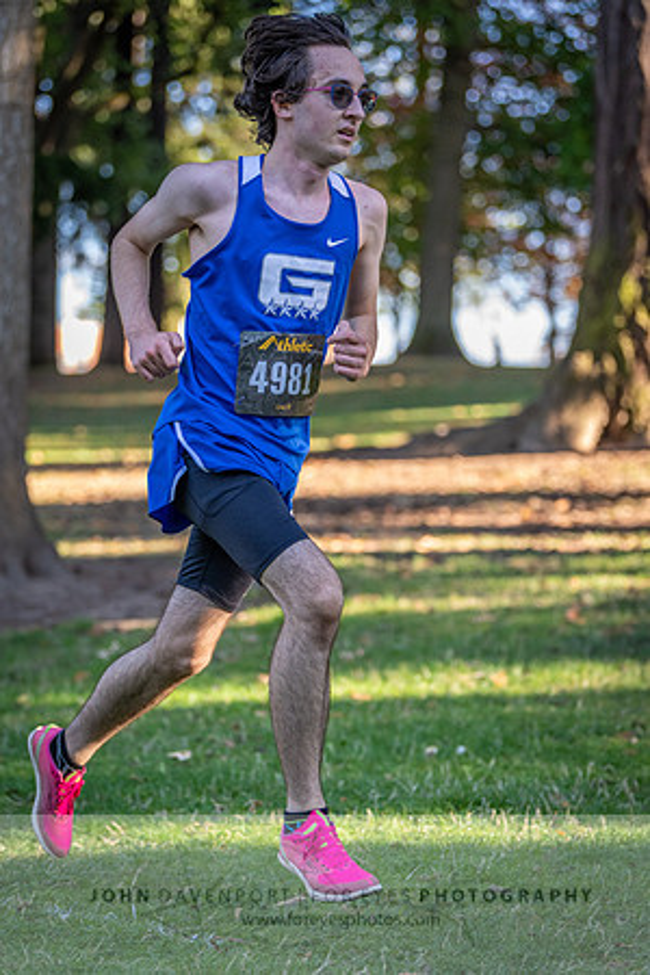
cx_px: 325
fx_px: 2573
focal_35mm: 95
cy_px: 488
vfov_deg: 21.5
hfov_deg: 14.4
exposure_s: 1/1000
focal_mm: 95
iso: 800
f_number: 2.8
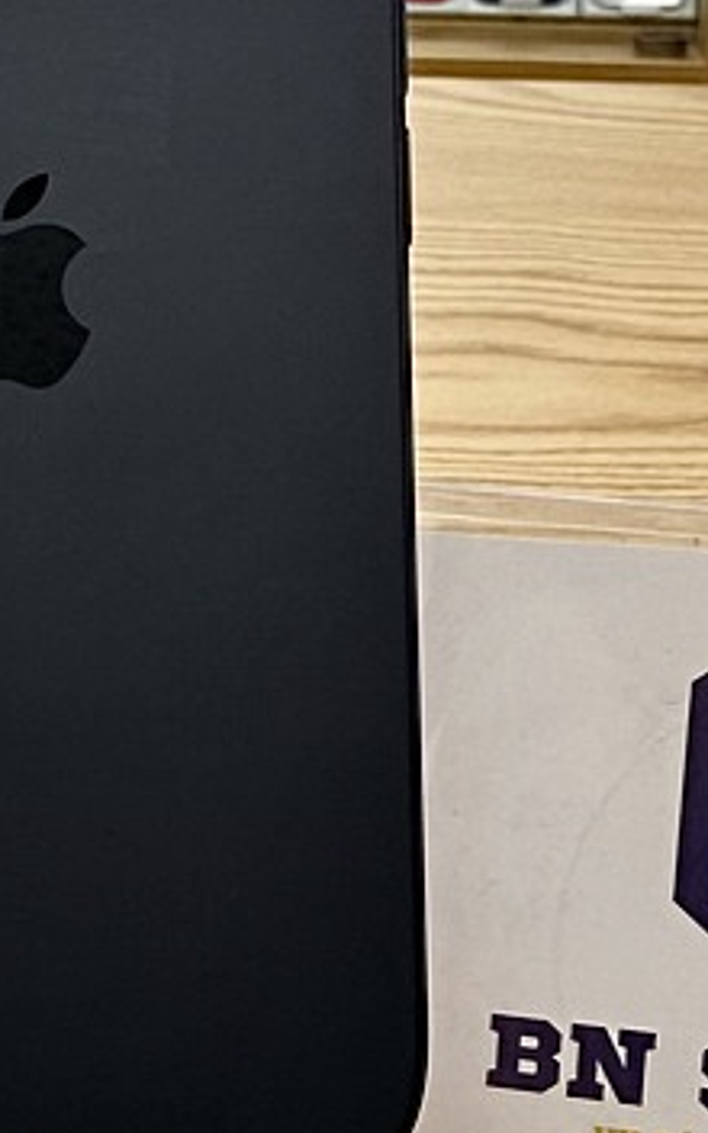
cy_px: 235
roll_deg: -1.9
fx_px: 2007
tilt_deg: -20.0
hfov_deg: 19.9
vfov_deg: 30.8
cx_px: 201
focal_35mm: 65
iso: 100
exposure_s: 1/120
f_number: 2.2
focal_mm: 2.22
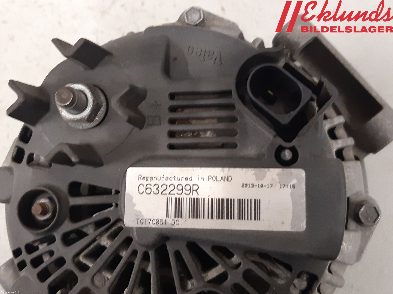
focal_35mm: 26
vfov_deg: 53.1
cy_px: 147
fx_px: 295
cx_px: 196
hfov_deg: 67.3
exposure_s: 1/25
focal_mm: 3.93
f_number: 1.7
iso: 250
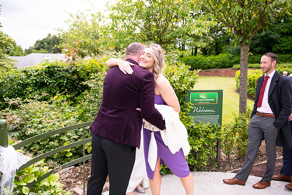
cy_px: 98
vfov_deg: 45.0
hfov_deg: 63.6
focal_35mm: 29
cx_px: 146
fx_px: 235
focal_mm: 29
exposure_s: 1/1600
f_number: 3.5
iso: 250
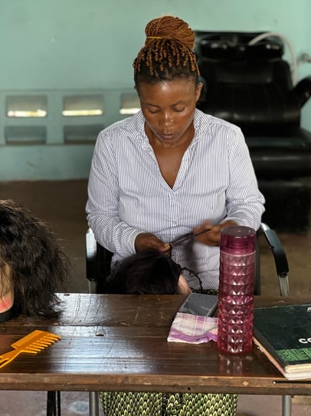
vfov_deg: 21.5
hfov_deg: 16.2
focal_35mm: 91
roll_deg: -0.4
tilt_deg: -13.9
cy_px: 179
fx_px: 1091
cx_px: 179
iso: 200
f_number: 2.8
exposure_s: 1/40
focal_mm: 9
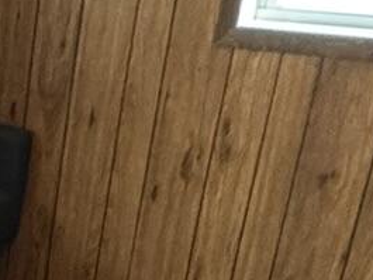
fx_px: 1164
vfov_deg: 12.9
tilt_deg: -28.4
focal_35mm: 108
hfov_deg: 15.4
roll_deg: +2.1
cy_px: 440
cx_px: -318
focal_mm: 2.22
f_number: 2.2
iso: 640
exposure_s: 1/60
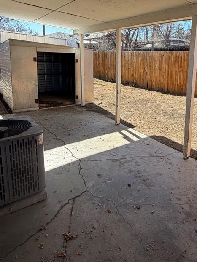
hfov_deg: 50.6
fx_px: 205
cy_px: 91
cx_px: 130
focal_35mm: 27
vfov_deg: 63.9
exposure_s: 1/472
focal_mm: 2.22
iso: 64
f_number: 2.2
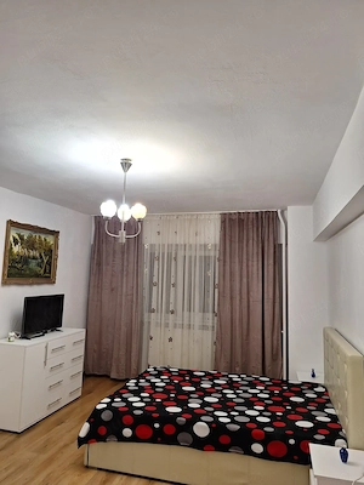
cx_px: 182
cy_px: 242
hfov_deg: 58.9
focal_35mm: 23
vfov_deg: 73.9
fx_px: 322
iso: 64
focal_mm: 5.54
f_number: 1.8
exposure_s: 1/50
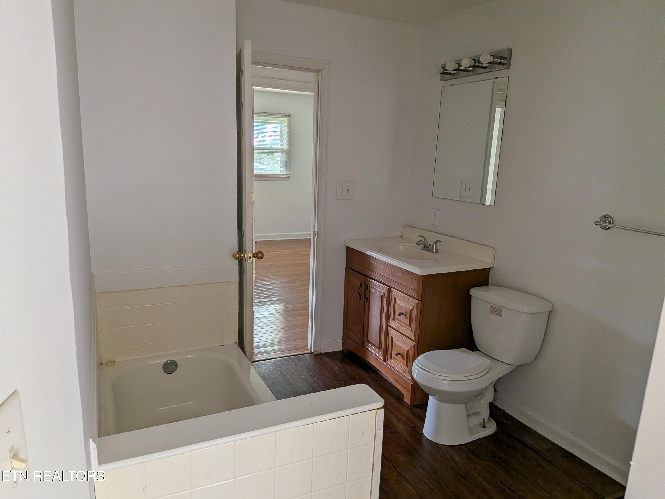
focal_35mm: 24
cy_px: 250
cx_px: 332
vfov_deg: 56.8
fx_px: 461
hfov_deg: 71.6
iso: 26
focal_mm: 4.53
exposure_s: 1/174
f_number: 1.7
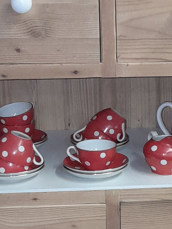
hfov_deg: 13.5
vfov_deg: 17.8
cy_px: 195
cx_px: 157
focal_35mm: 109
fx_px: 722
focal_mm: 3.98
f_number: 1.8
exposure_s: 1/33
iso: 500
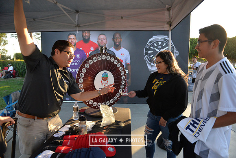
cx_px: 118
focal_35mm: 24
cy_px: 79
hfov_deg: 73.7
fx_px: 157
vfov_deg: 53.2
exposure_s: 1/4000
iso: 2200
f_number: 2.8
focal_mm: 24
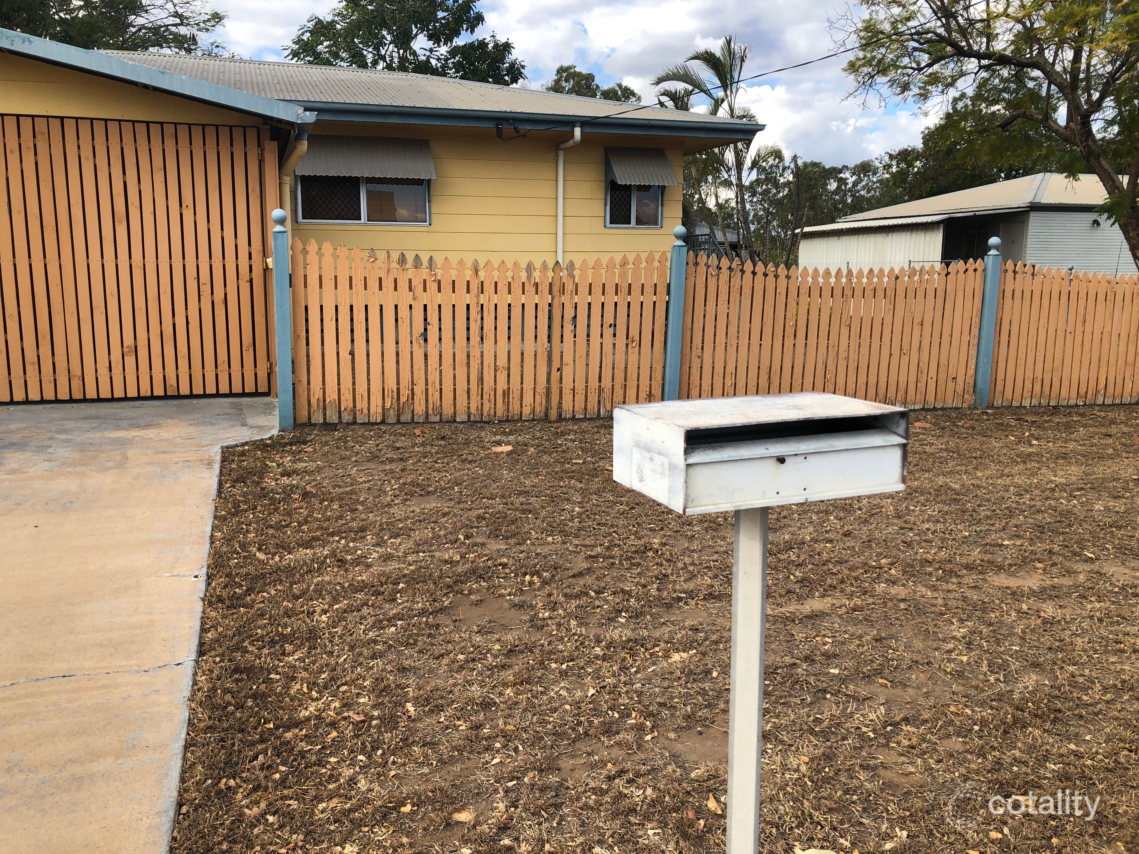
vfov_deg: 49.7
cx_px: 570
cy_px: 427
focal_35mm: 28
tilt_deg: -9.5
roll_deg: +0.0
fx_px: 921
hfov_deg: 63.4
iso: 20
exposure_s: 1/827
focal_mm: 3.99
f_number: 1.8
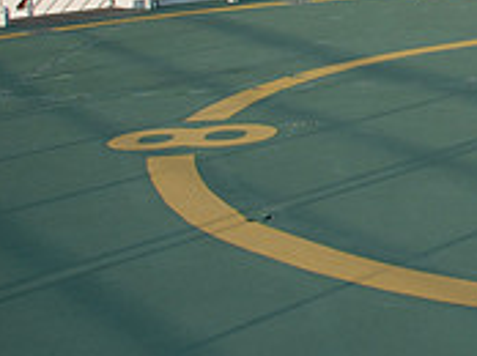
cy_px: -55
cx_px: 740
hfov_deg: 16.7
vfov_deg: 13.6
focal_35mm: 106
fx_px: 1459
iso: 100
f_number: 3.8
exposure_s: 1/640
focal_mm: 22
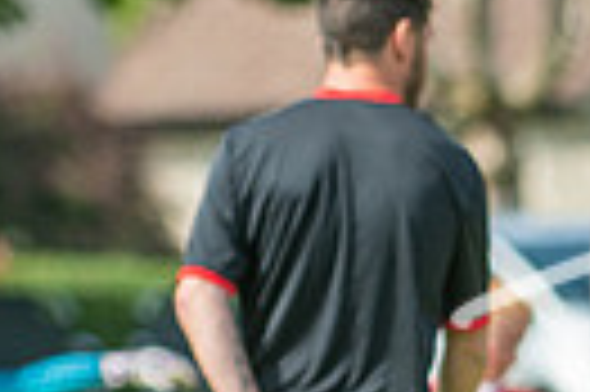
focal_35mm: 1065
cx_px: 779
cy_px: 583
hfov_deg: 1.9
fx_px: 17432
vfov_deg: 1.3
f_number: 3.2
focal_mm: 160
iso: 250
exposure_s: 1/2000
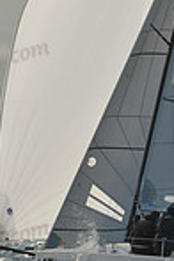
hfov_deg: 5.0
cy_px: -43
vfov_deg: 7.4
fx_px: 2001
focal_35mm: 276
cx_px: 141
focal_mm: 70
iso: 400
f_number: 11
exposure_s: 1/1600
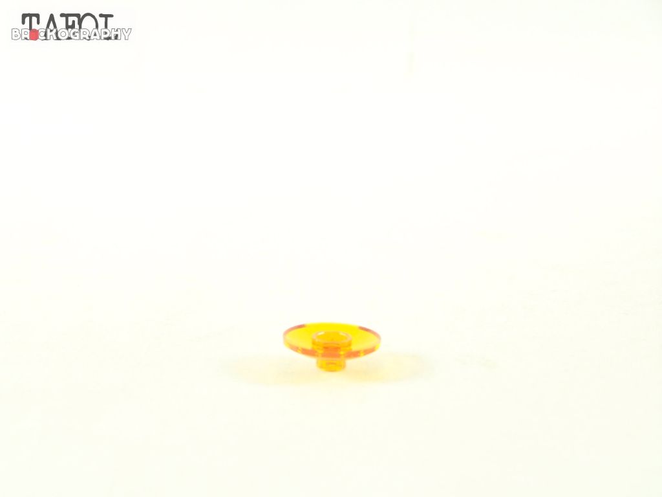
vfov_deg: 14.1
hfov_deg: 18.7
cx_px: 331
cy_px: 248
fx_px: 2008
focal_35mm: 105
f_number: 3.2
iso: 400
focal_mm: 17.5
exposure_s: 1/60
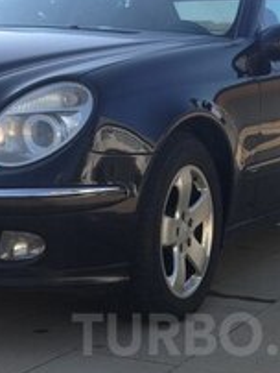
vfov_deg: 23.5
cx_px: 214
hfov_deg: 18.1
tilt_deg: -9.0
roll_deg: -2.0
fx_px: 872
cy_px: 334
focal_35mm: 81
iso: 50
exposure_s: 1/602
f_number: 2.4
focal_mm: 4.12
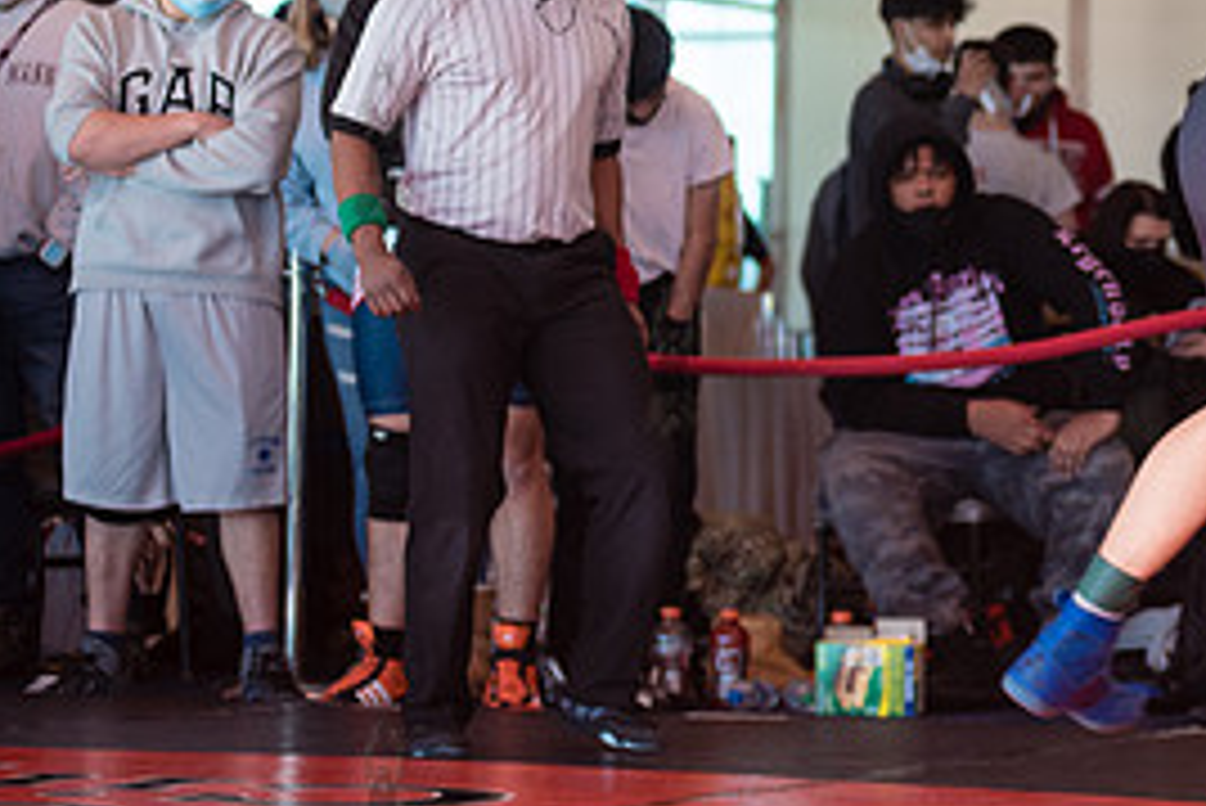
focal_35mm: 173
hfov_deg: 11.7
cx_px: 1251
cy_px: 137
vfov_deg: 7.9
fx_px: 5798
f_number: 4
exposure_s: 1/400
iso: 400
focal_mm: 80
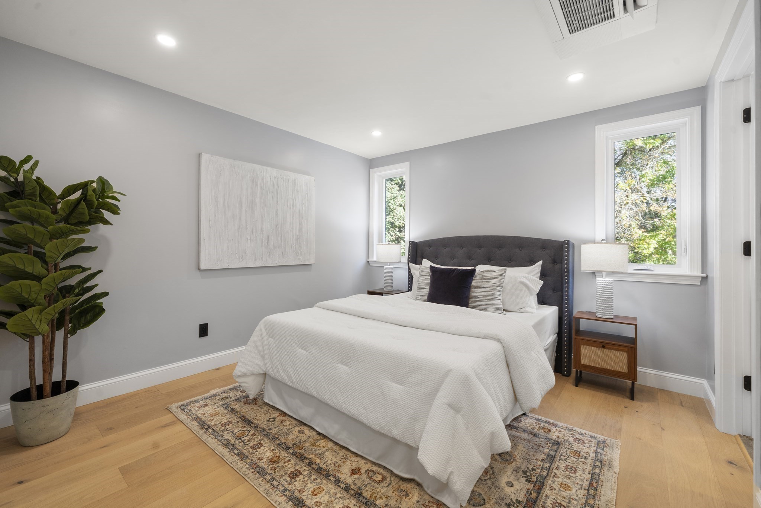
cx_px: 380
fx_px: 296
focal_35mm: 14
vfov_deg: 81.2
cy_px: 254
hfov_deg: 104.3
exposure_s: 1/10
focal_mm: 14
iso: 320
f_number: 7.1
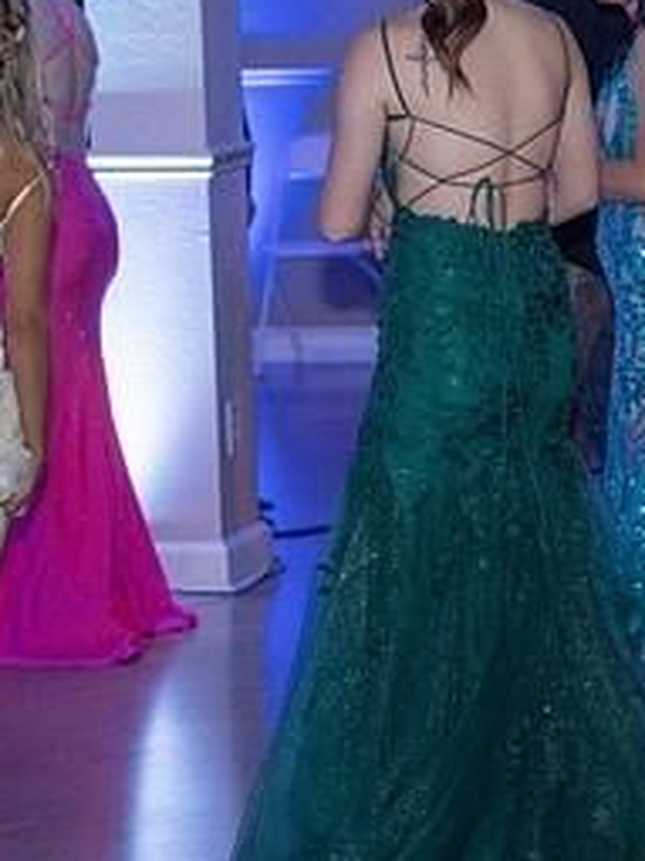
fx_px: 3804
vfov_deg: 12.9
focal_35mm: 153
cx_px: 892
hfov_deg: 9.5
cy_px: 282
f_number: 2.8
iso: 1250
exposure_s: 1/200
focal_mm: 70
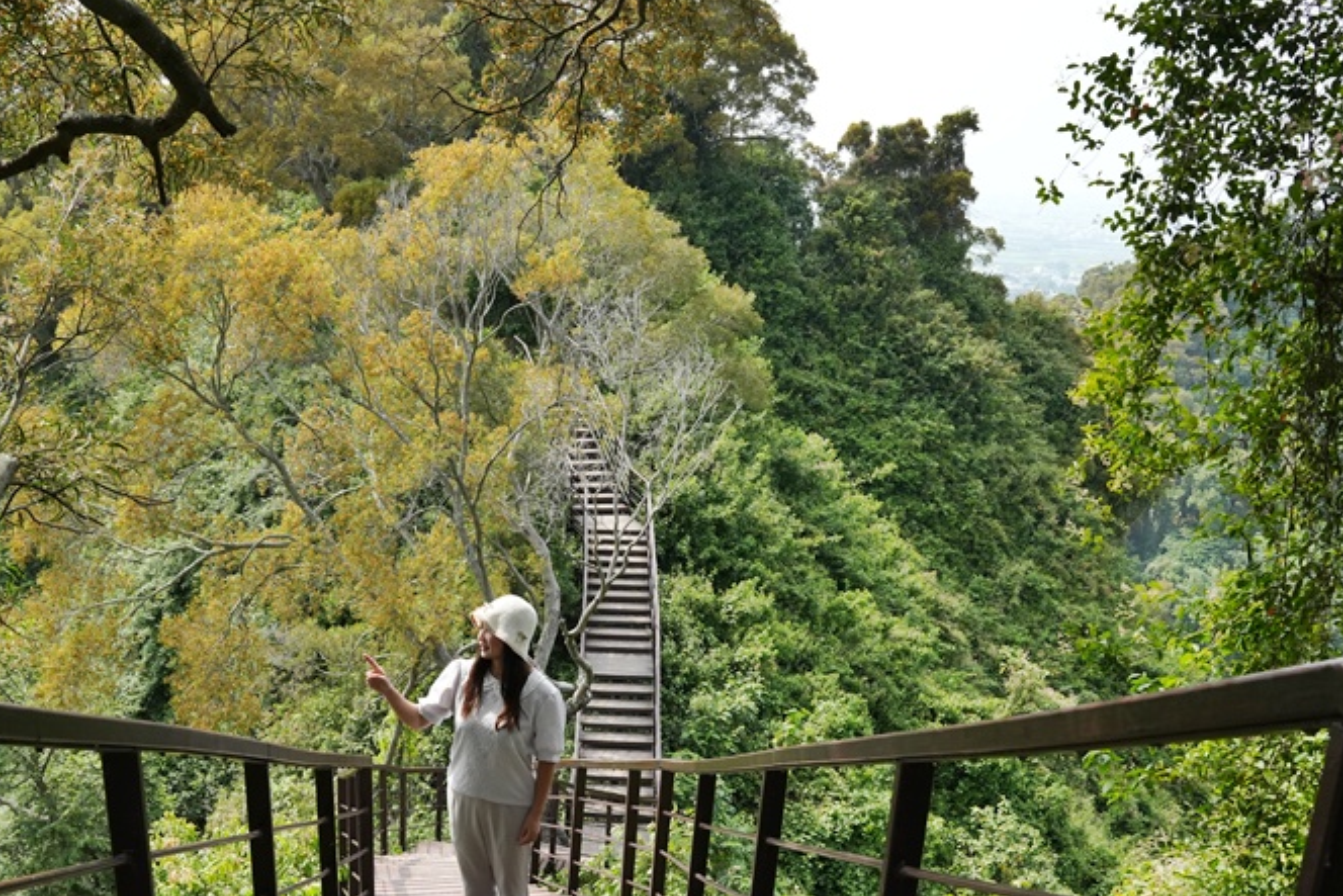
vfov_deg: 35.7
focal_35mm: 37
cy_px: 586
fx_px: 1381
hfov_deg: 51.6
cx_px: 552
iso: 1250
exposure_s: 1/1000
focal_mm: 24
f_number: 8
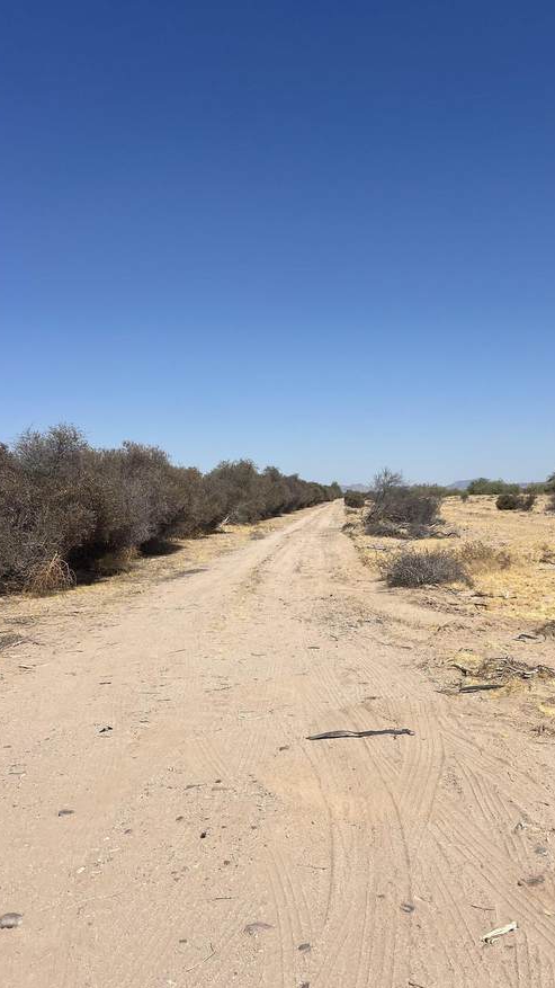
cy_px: 505
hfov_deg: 37.6
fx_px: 811
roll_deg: +2.0
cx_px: 338
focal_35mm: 31
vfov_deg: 62.6
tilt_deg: +0.4
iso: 50
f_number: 1.5
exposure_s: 1/9434
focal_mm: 5.7
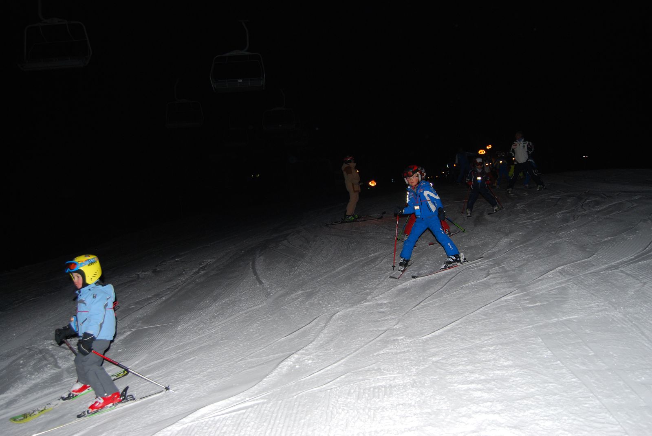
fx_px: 544
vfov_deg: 43.7
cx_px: 326
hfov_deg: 61.9
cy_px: 218
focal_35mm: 30
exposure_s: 1/60
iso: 360
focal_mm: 20
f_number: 3.8
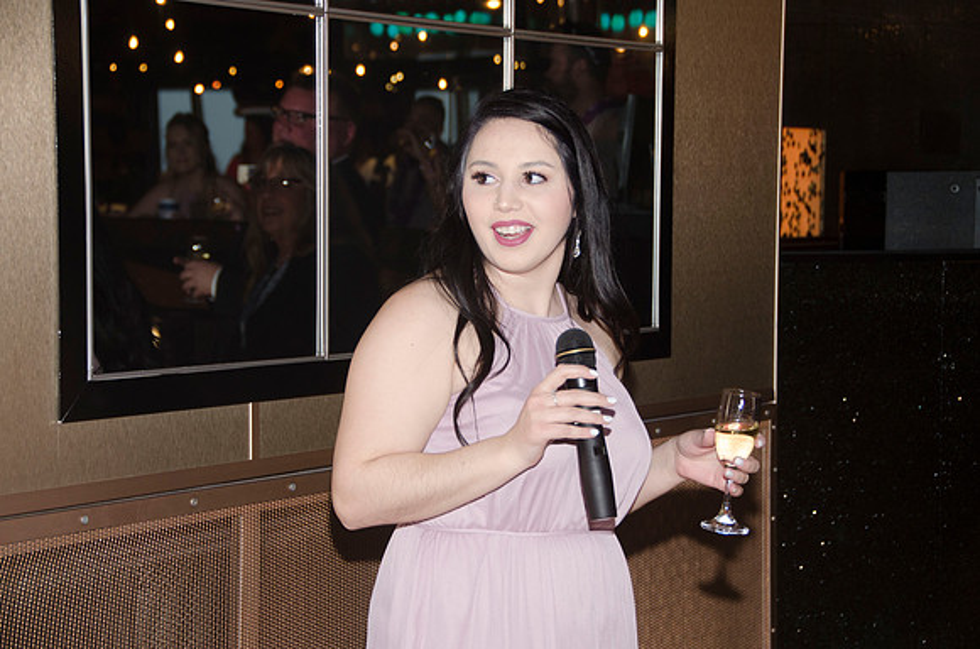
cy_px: 324
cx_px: 490
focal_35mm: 90
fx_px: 2445
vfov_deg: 15.1
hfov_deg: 22.7
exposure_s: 1/60
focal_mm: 60
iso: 400
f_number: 5.6
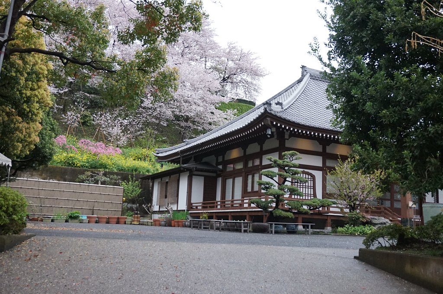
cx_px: 222
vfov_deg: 35.9
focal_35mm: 37
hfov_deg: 51.9
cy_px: 147
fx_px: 455
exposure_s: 1/160
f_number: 5
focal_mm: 25
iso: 2000
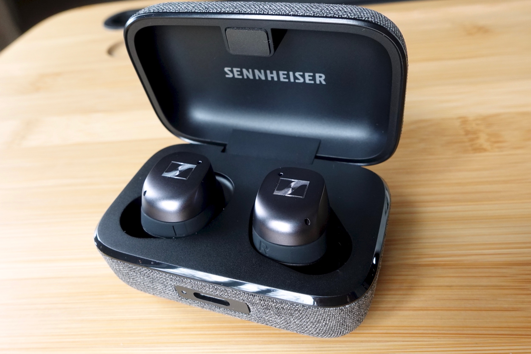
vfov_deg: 53.1
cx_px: 266
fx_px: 354
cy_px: 177
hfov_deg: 73.8
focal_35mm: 24
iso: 800
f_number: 5.6
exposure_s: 1/30
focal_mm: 9.4
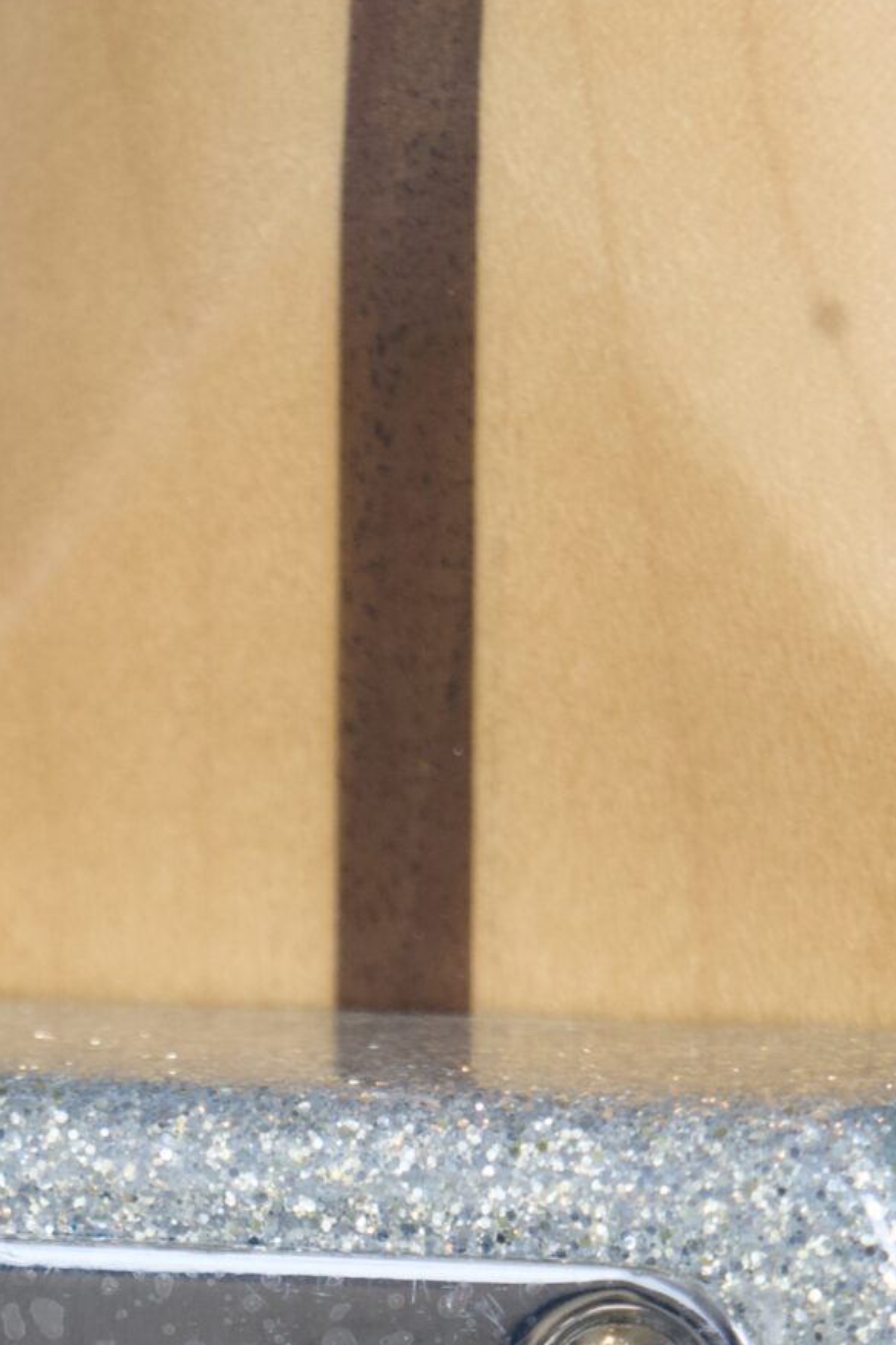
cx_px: 55
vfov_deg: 6.7
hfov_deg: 4.5
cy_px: 1921
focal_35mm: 306
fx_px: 11428
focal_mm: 105
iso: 1250
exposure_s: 1/80
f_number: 8
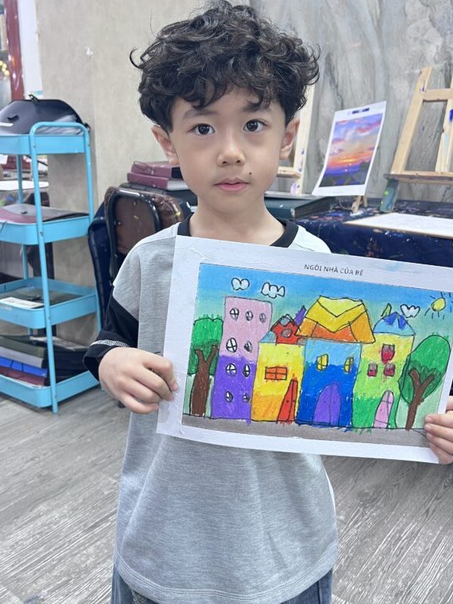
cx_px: 248
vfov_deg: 55.0
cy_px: 243
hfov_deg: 42.9
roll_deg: +0.2
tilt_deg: -10.0
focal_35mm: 33
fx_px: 576
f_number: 1.5
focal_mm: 5.7
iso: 80
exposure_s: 1/50
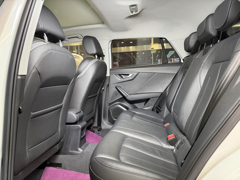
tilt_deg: -4.9
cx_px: 120
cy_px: 90
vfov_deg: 56.8
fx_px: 166
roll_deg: +3.0
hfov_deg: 71.6
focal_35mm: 24
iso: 400
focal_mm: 6.76
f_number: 1.78
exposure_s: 1/50
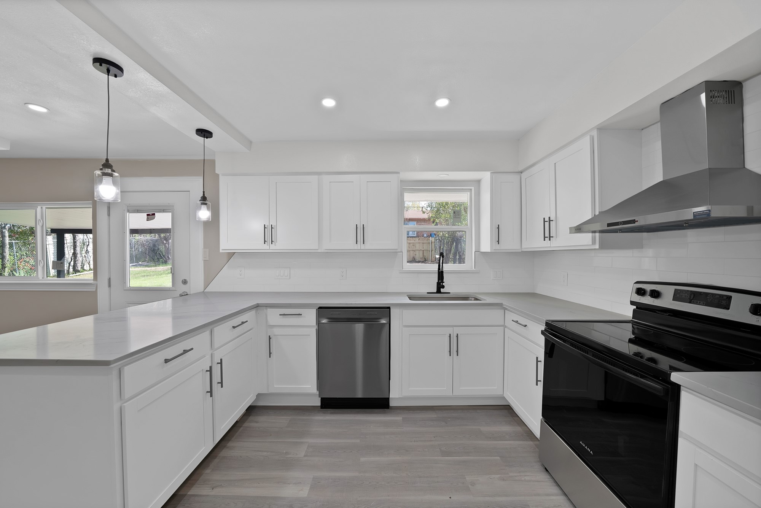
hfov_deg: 112.6
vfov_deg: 90.1
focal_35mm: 12
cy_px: 254
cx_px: 380
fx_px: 254
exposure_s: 1/10
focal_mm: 12
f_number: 9
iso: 640
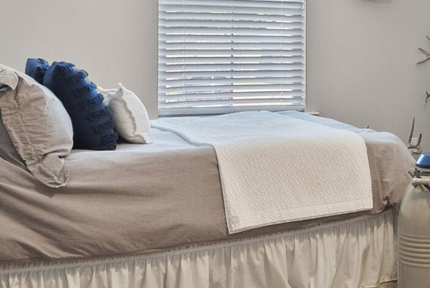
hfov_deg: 24.0
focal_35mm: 66
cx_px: 647
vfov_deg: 20.4
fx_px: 789
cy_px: 52
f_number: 9
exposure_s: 1/3
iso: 800
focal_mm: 16
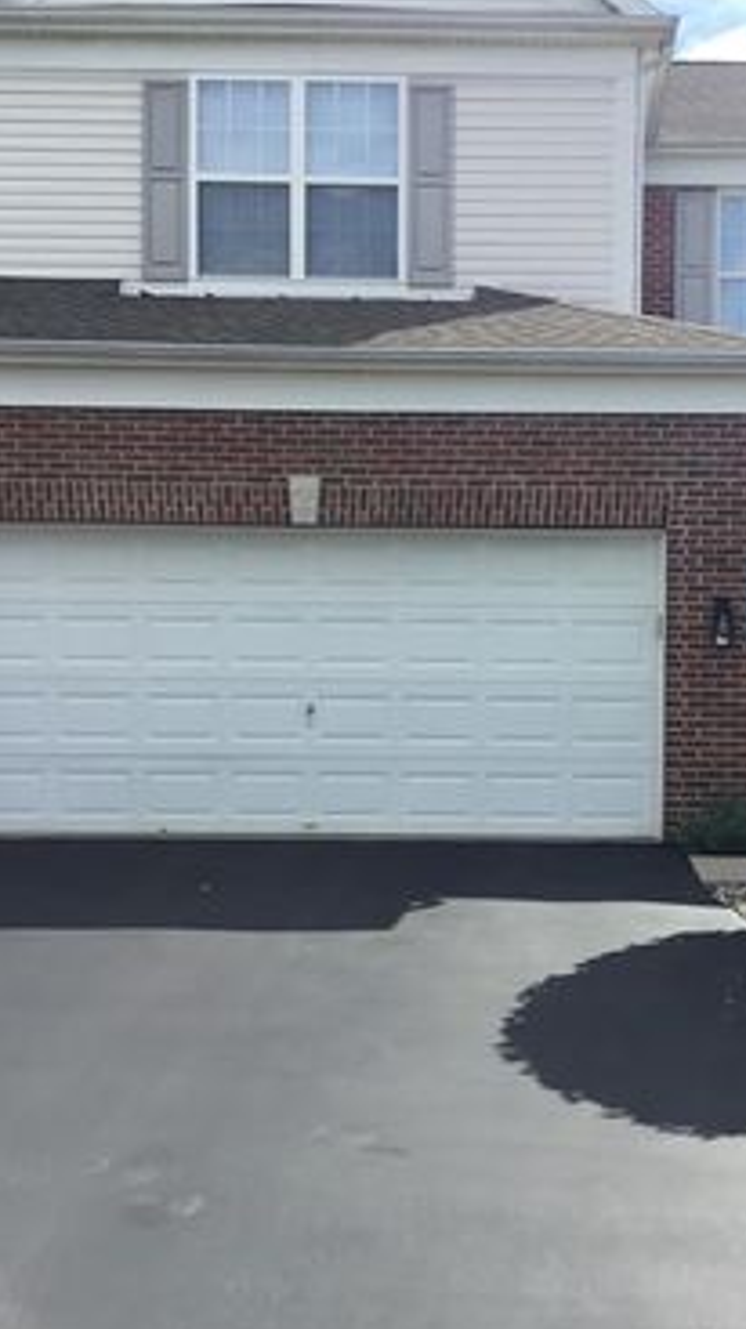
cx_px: 550
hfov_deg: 25.6
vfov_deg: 44.6
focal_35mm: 46
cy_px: 668
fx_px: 1620
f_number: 2.4
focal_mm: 3.3
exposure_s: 1/769
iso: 25
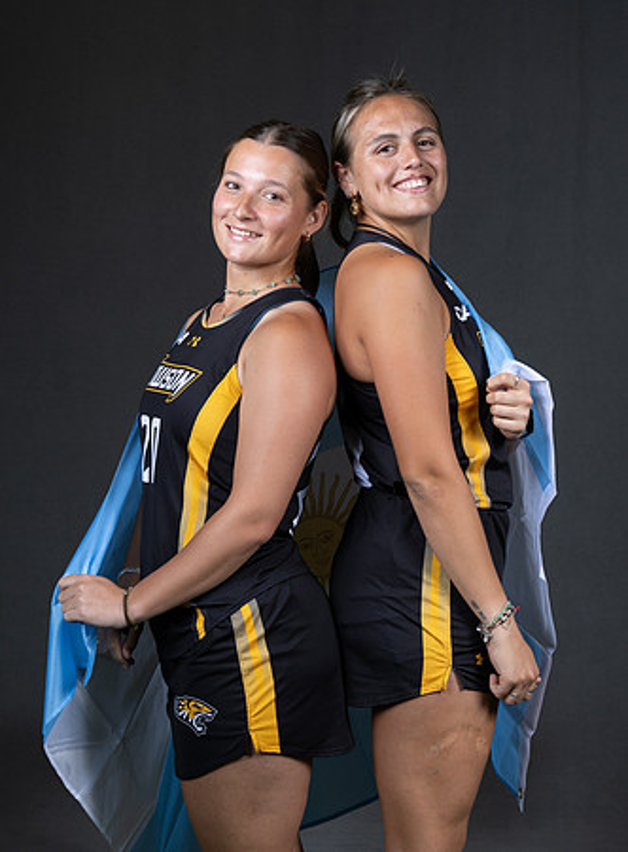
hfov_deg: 17.6
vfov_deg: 23.9
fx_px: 2013
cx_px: 494
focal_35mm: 82
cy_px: 404
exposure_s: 1/160
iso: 100
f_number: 6.3
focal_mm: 54
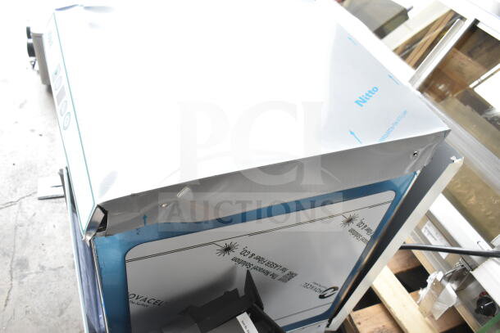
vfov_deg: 43.6
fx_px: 417
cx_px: 250
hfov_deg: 61.9
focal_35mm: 30
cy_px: 166
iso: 1600
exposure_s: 1/125
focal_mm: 20
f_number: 5.6
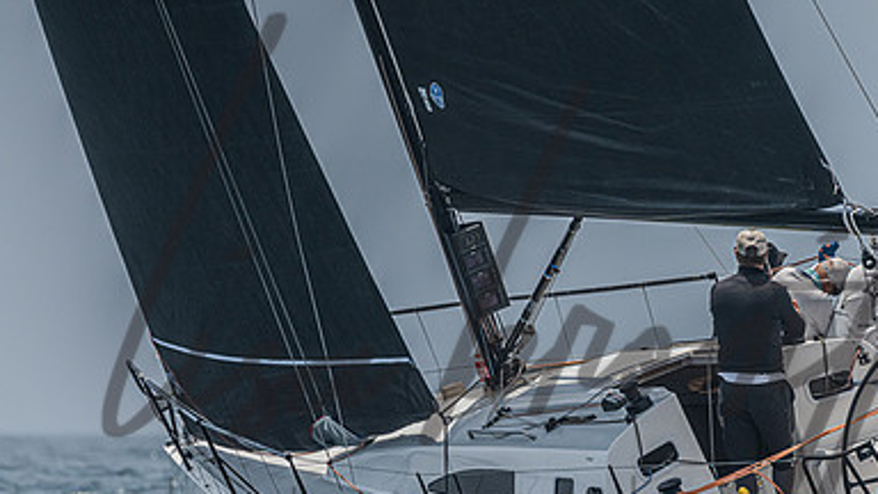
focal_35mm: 746
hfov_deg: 2.9
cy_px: 377
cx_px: 528
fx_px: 17368
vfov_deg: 1.6
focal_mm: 400
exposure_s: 1/5000
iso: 400
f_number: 6.3
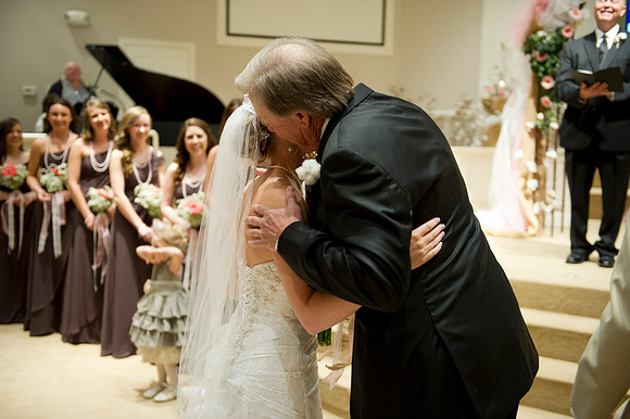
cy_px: 210
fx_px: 700
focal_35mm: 40
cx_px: 315
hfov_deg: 48.5
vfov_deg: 33.4
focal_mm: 40
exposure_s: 1/100
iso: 1600
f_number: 2.8
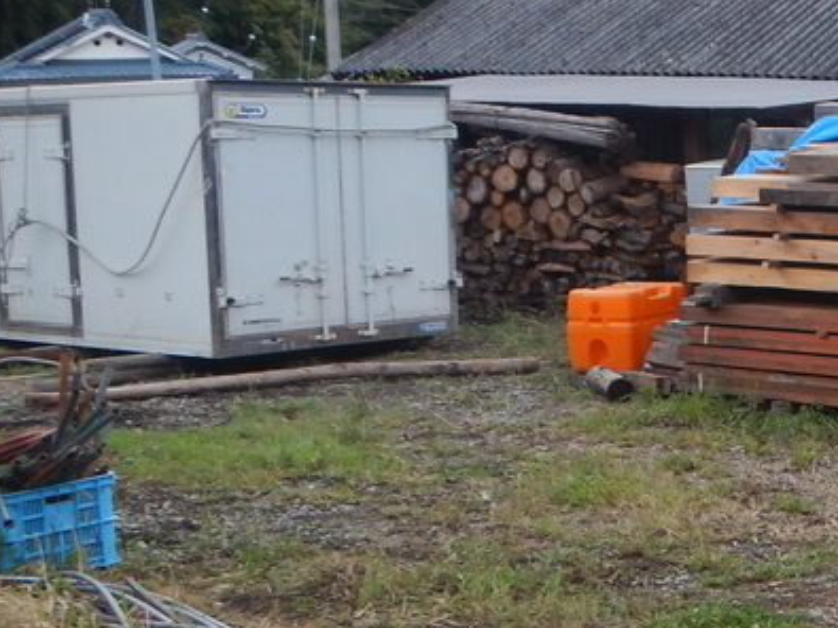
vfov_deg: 20.1
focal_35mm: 73
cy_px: 363
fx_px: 1767
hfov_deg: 24.2
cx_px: 1010
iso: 160
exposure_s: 1/30
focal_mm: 4.3
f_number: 2.8
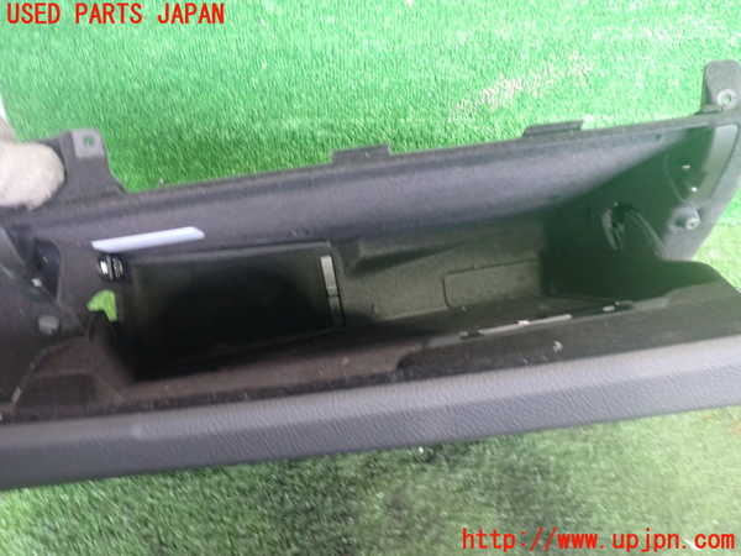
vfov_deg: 46.8
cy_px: 278
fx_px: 642
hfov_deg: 60.0
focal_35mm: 30
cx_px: 370
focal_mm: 5.4
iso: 800
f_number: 2.3
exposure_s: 1/25
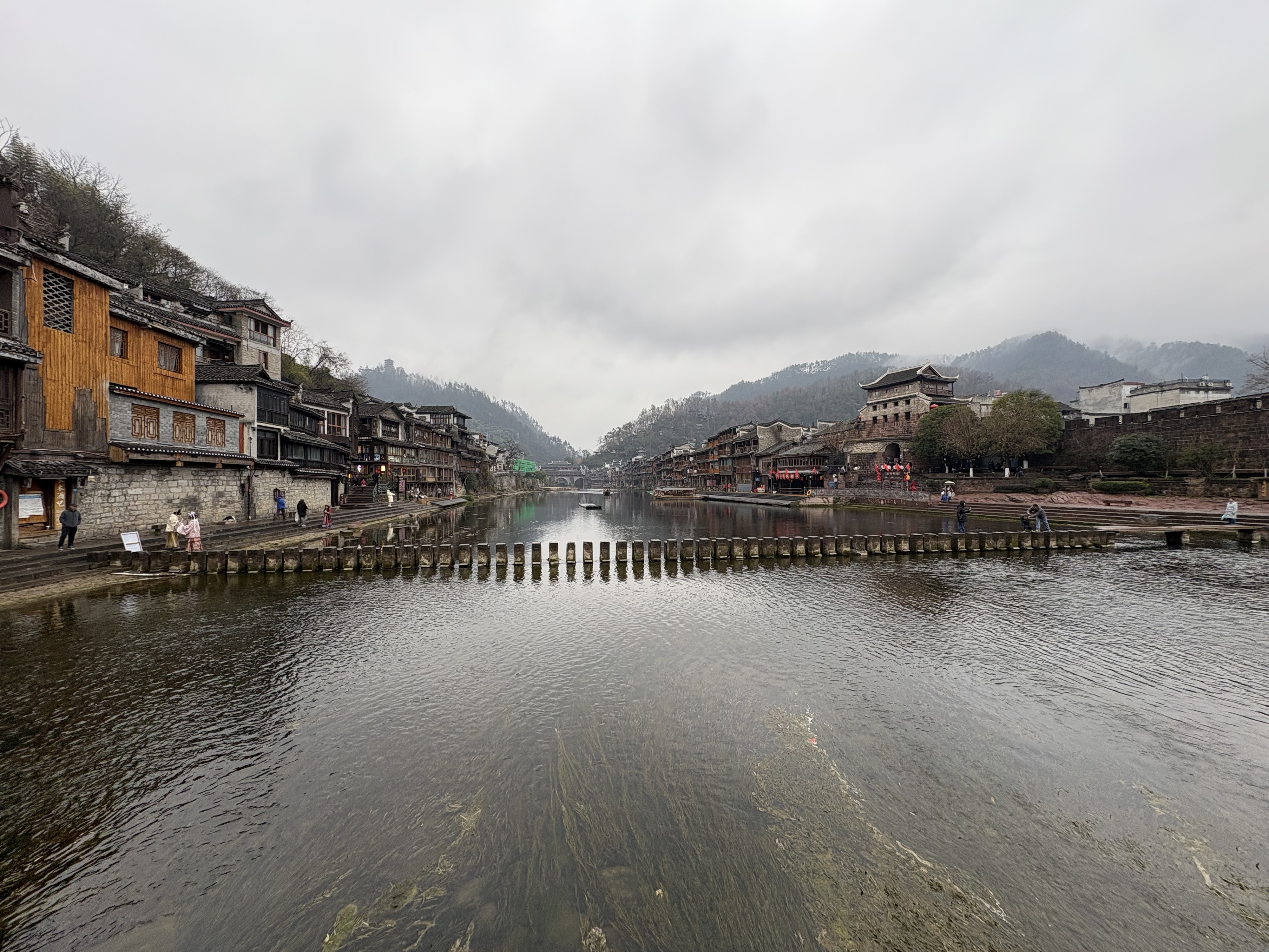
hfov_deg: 102.1
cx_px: 634
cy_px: 476
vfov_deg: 85.7
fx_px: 513
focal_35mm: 14
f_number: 2.2
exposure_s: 1/138
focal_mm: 2.22
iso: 40
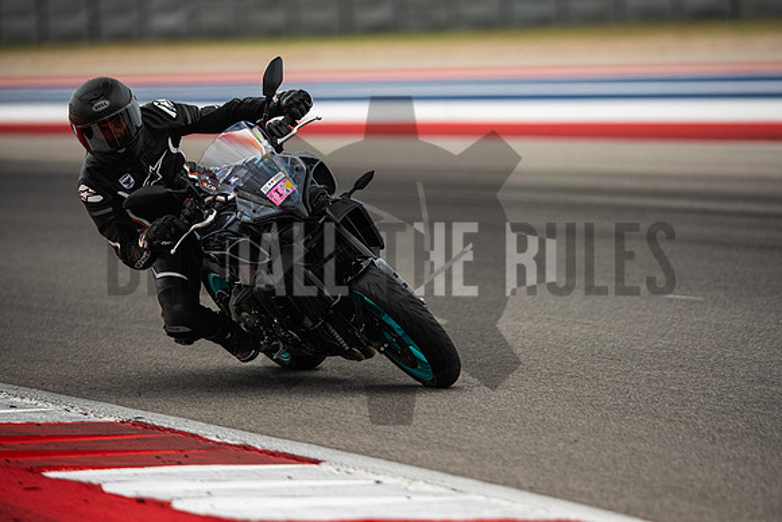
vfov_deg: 4.6
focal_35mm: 300
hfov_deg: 6.9
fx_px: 6518
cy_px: 261
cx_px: 391
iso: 400
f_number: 2
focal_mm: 200
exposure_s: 1/5000
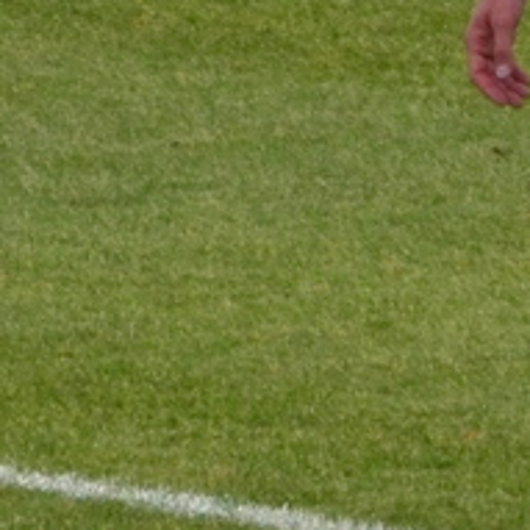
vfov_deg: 0.7
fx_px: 41729
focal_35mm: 2409
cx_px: 1604
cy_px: -49
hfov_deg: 0.7
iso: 400
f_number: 5.6
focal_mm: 300
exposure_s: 1/640
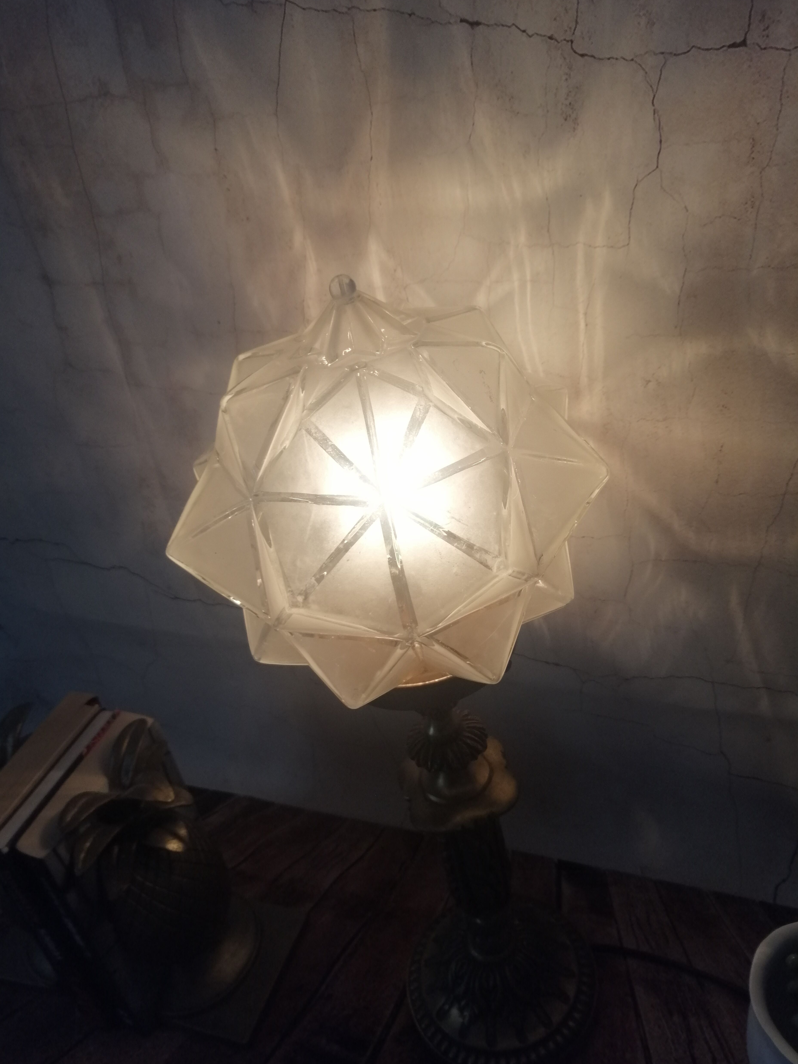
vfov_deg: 63.4
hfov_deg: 49.7
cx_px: 386
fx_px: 861
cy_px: 525
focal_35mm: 28
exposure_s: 1/50
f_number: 1.8
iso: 80
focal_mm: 3.95
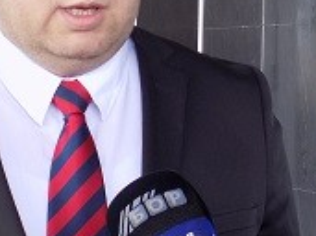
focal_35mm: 130
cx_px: 244
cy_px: 124
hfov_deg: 15.1
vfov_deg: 11.4
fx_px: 1186
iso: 100
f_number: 3.5
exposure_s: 1/30
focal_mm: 6.6
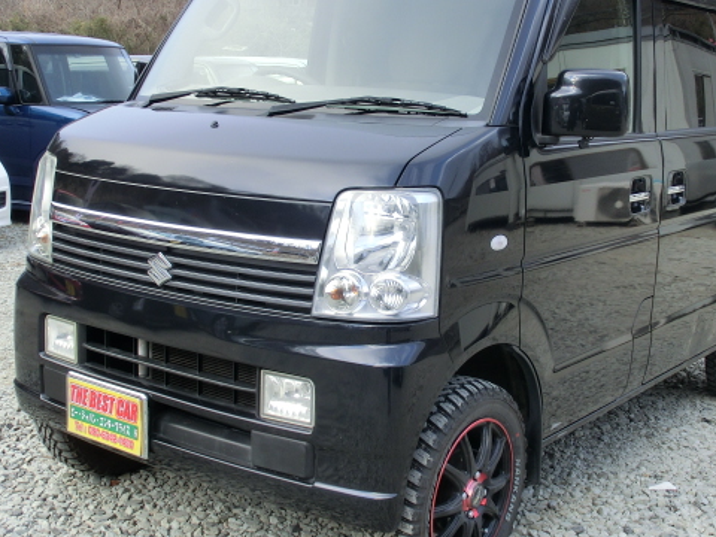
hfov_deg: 34.3
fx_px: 1158
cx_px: 415
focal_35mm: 56
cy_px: 251
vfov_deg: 26.1
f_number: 4
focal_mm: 7.38
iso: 100
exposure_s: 1/100
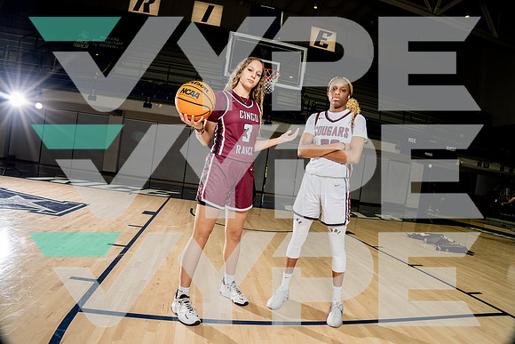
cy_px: 172
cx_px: 258
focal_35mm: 20
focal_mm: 20
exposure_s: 1/250
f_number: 8
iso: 640
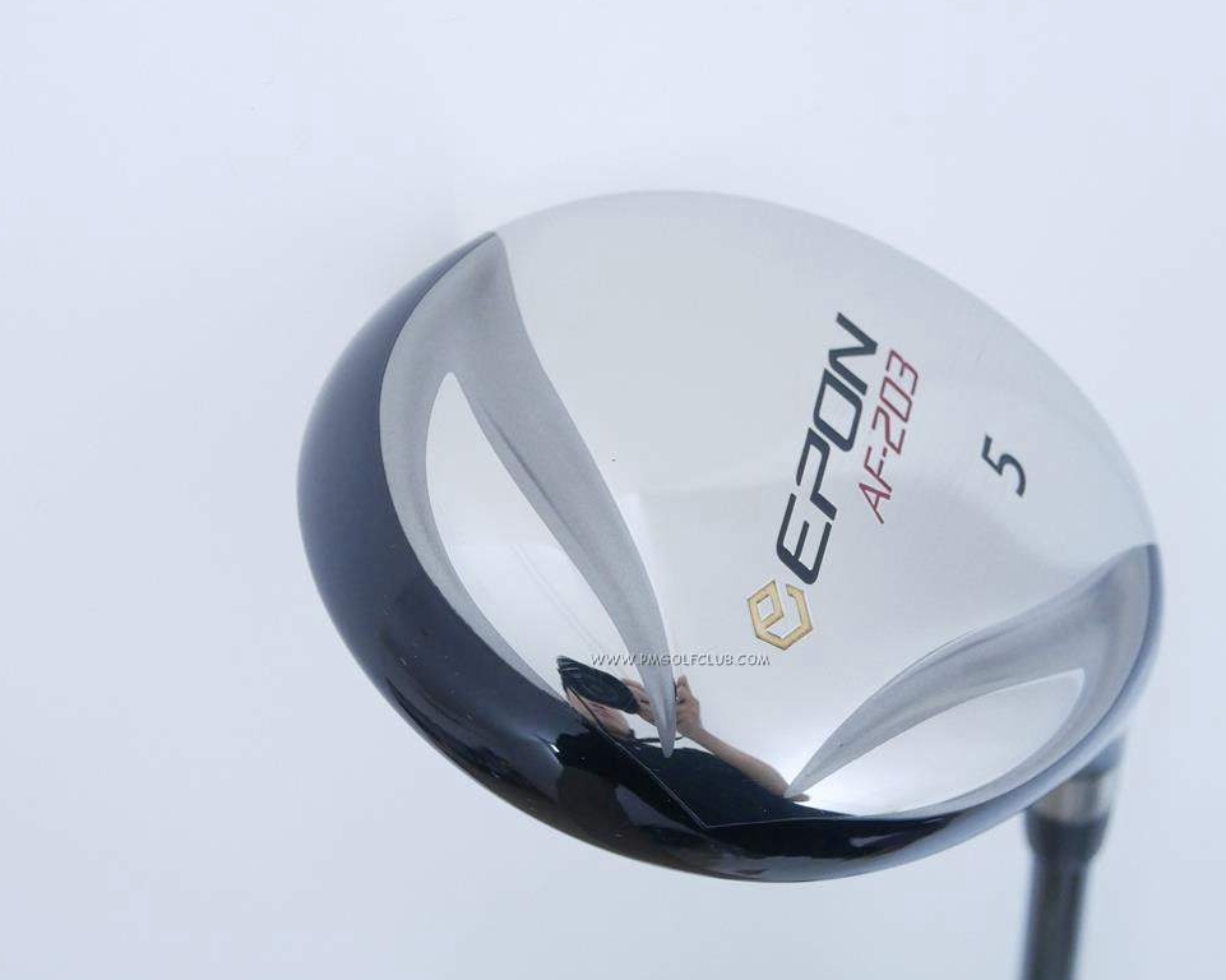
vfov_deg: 23.5
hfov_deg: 29.1
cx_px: 679
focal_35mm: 65
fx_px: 2358
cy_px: 544
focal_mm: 25
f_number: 4.5
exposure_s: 1/60
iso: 1600
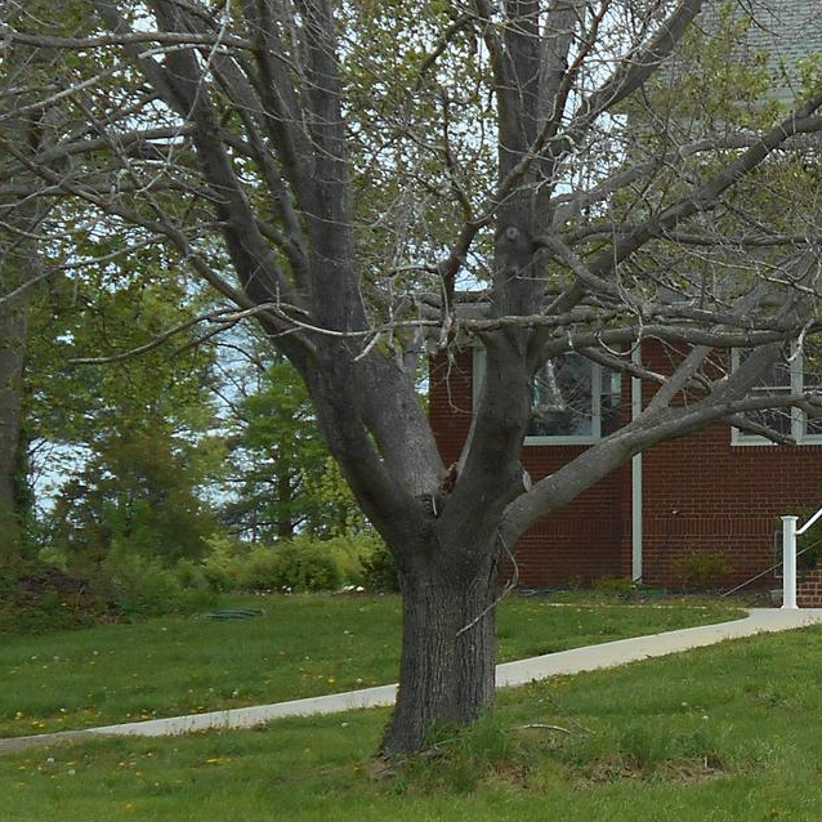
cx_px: 1125
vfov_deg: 16.5
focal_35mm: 105
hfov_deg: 15.6
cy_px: 563
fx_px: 2821
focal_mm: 6.7
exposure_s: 1/400
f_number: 3.9
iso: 80
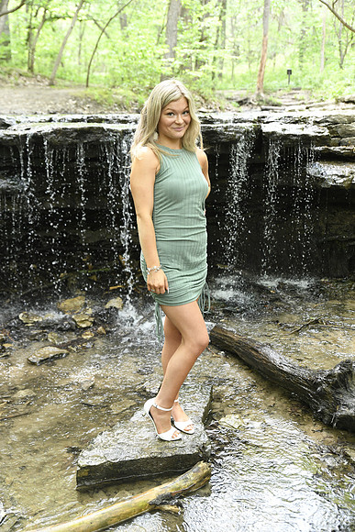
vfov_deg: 48.4
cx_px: 178
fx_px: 591
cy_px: 266
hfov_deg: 33.4
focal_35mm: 40
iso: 1600
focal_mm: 40
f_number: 3.5
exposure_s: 1/500
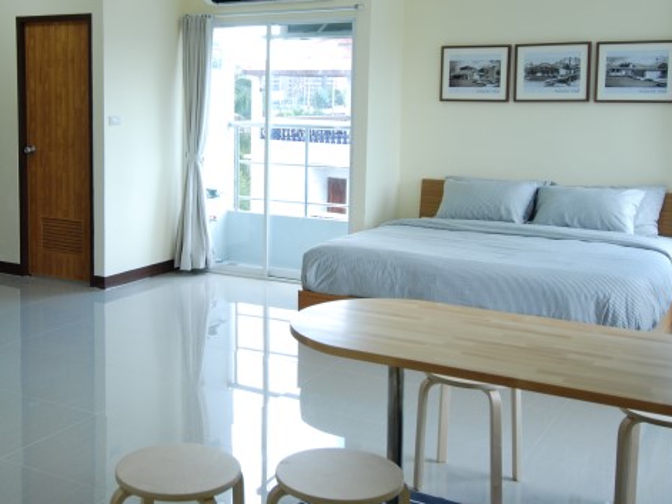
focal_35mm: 44
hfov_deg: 42.4
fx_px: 854
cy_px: 173
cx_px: 229
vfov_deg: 32.6
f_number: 4.5
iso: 400
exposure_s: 1/80
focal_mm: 20
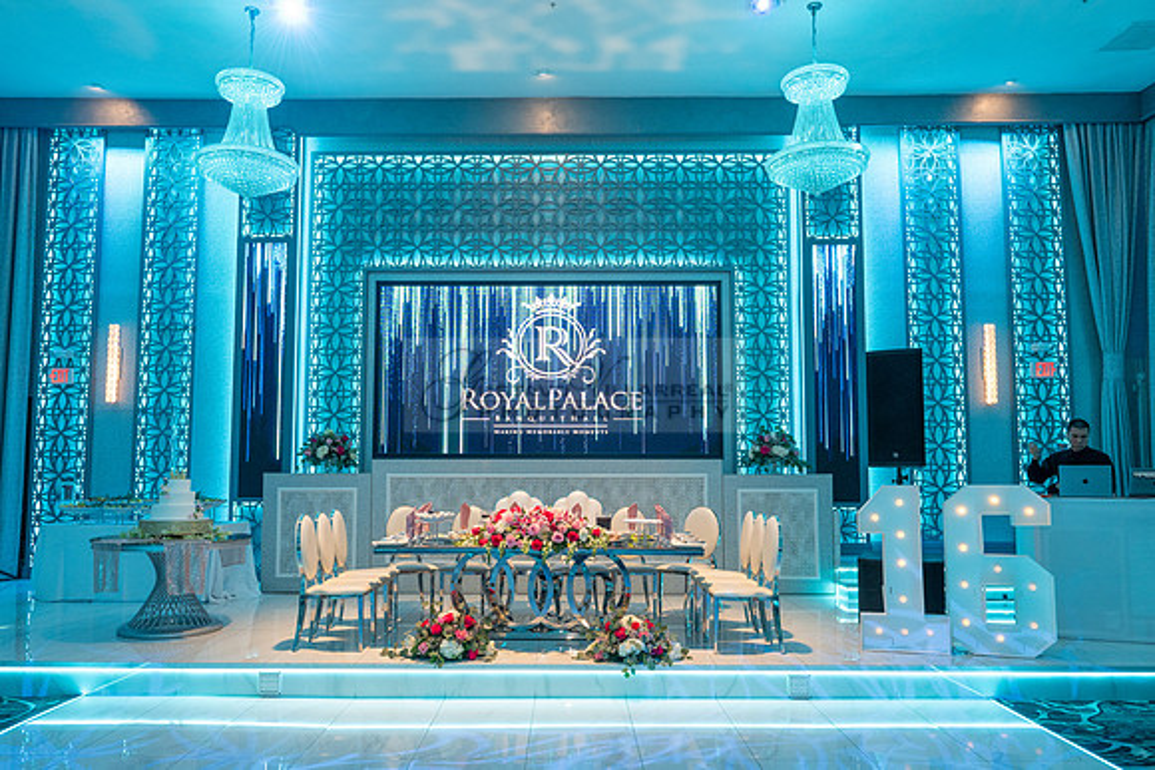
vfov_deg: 50.3
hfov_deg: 70.3
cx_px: 560
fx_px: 820
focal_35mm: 26
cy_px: 410
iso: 1600
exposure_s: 1/125
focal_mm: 24
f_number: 5
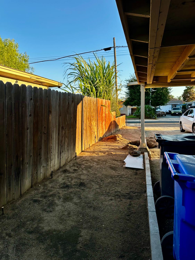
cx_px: 98
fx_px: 180
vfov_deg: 71.6
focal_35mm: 24
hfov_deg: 56.8
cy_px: 130
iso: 80
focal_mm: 6.86
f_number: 1.78
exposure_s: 1/887
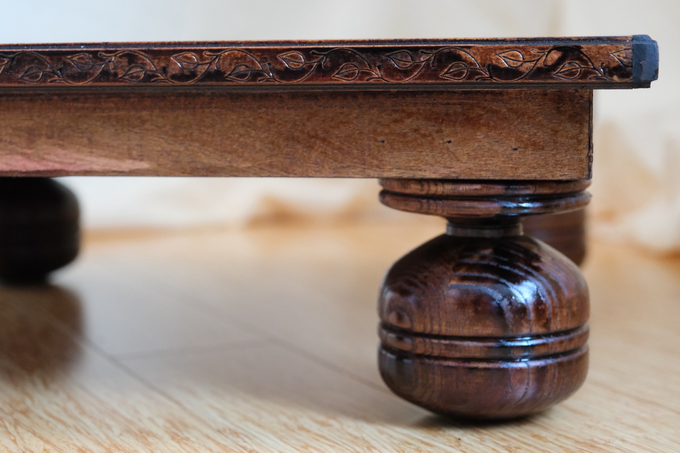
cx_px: 340
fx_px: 1492
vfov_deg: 17.3
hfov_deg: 25.7
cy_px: 226
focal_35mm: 79
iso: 6400
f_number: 4
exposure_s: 1/85
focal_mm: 52.4
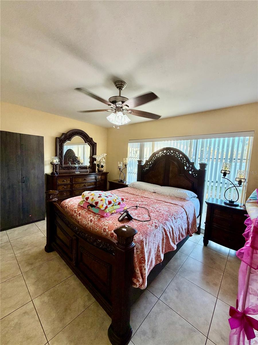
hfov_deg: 85.7
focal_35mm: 14
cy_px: 172
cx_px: 129
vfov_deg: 102.1
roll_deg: -2.3
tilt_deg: -5.1
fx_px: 139
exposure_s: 1/60
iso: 200
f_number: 2.2
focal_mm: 2.22
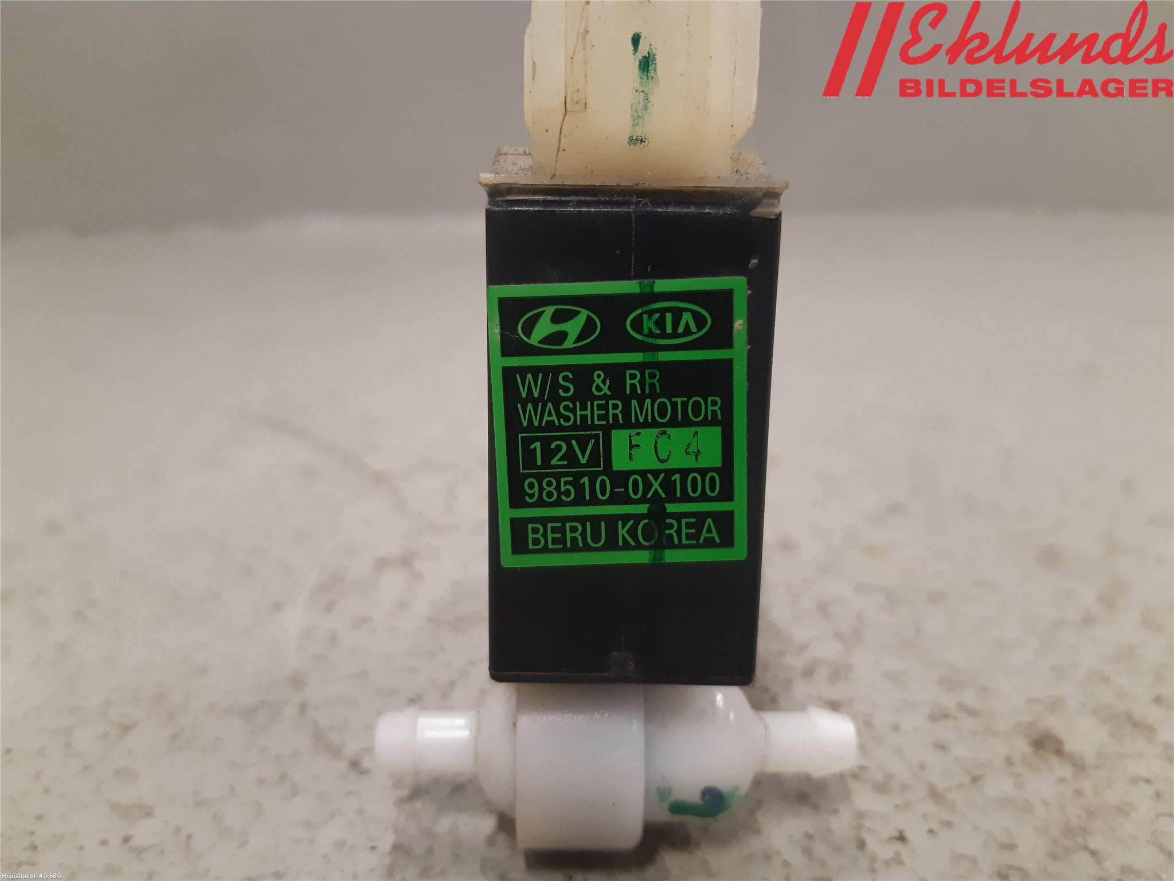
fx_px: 882
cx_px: 587
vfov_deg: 53.1
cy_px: 440
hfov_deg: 67.3
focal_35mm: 26
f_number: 1.7
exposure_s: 1/50
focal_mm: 3.93
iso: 200
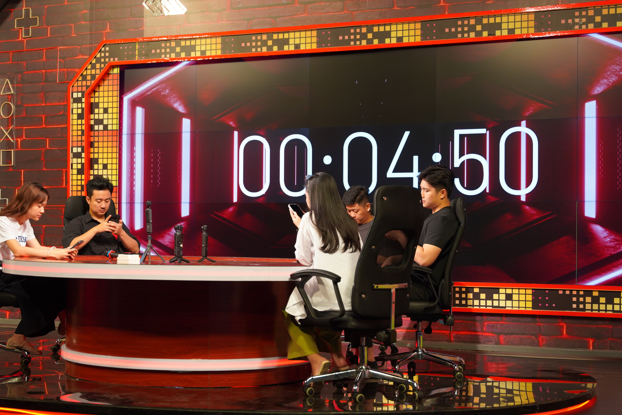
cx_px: 257
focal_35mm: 68
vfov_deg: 20.0
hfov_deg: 29.6
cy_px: 211
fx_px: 1173
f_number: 2.8
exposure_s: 1/125
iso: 1000
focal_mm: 52.7
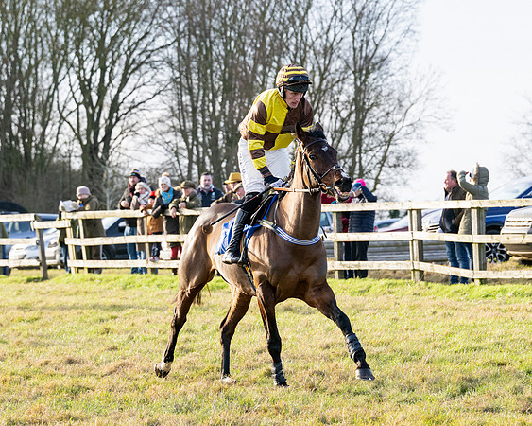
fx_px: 3057
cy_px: 186
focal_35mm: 194
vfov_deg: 8.0
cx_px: 368
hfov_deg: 9.9
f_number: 5
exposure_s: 1/1000
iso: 400
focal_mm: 110
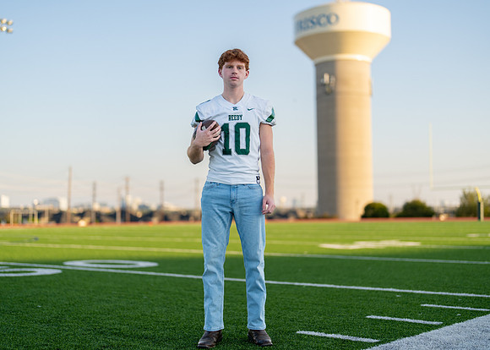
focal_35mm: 53
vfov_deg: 26.8
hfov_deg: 36.9
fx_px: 735
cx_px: 243
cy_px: 175
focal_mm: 50
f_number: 1.2
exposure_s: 1/2500
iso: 100
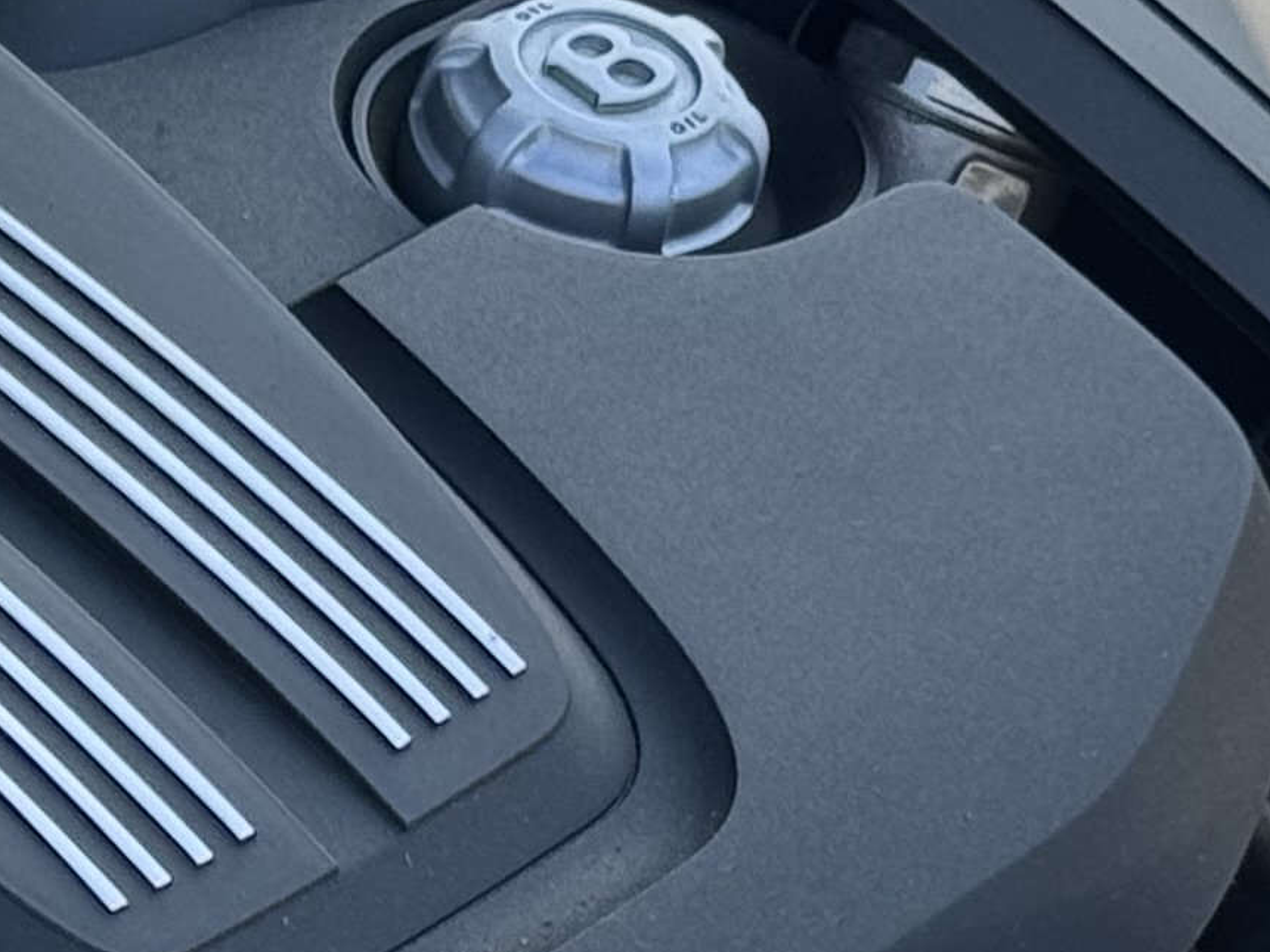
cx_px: -913
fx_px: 8255
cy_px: 667
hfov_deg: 8.5
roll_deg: -0.1
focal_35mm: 225
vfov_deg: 6.6
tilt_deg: -39.2
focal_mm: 6.76
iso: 64
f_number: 1.78
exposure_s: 1/417
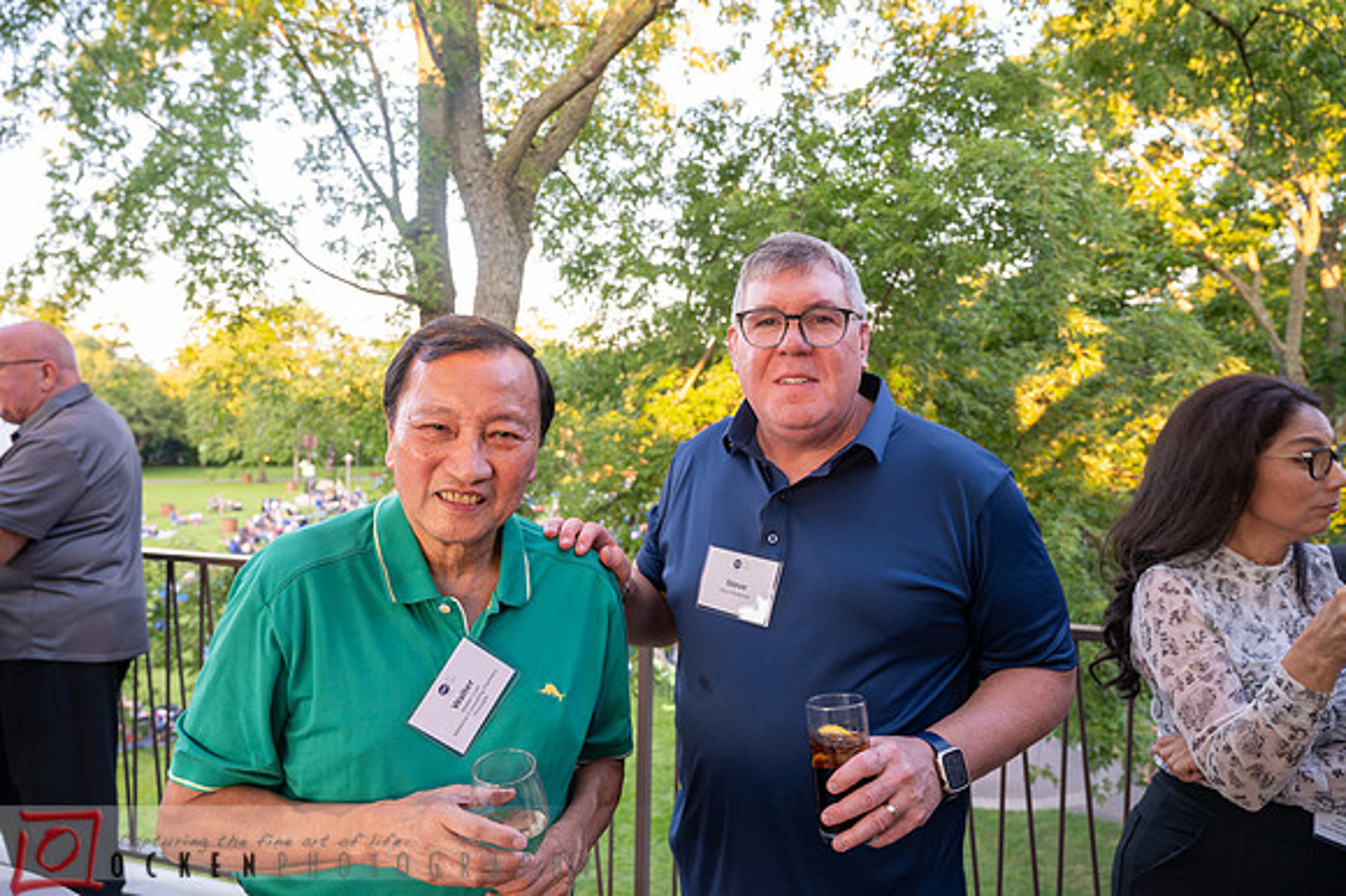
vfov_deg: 49.5
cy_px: 448
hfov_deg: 69.4
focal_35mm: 26
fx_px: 972
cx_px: 673
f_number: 5
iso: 400
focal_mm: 26
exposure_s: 1/50
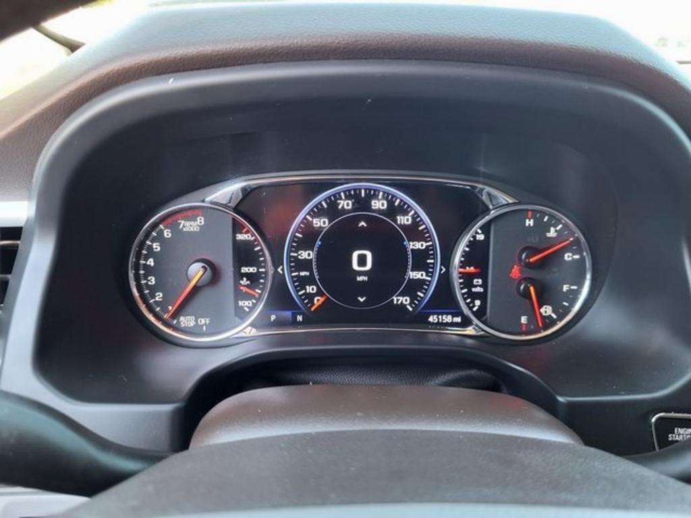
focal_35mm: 26
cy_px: 259
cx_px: 346
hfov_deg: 67.3
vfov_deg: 53.1
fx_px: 519
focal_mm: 5.4
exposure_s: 1/120
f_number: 1.8
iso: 320
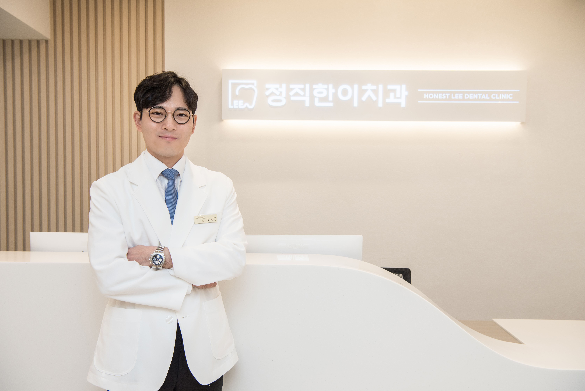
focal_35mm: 38
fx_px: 618
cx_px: 292
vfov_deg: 35.1
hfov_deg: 50.7
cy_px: 196
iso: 160
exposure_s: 1/125
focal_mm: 38
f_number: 5.6
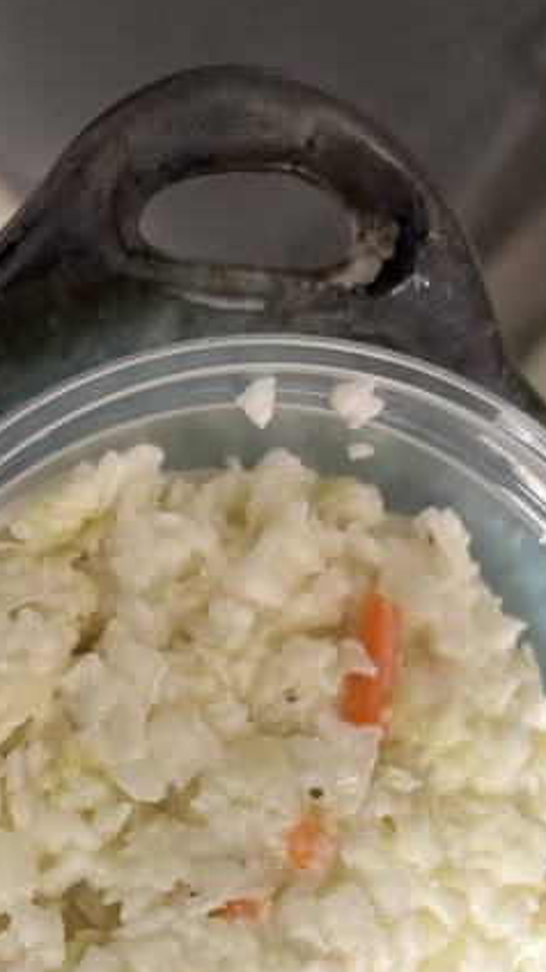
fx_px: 1263
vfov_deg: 39.8
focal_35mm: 49
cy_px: 829
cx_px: 142
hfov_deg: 24.2
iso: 320
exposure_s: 1/60
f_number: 1.6
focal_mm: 5.96
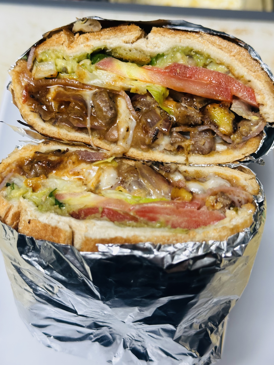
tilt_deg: -60.9
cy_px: 186
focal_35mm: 49
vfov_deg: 38.9
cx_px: 137
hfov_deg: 29.7
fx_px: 517
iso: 125
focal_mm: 6.86
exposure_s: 1/60
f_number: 1.78
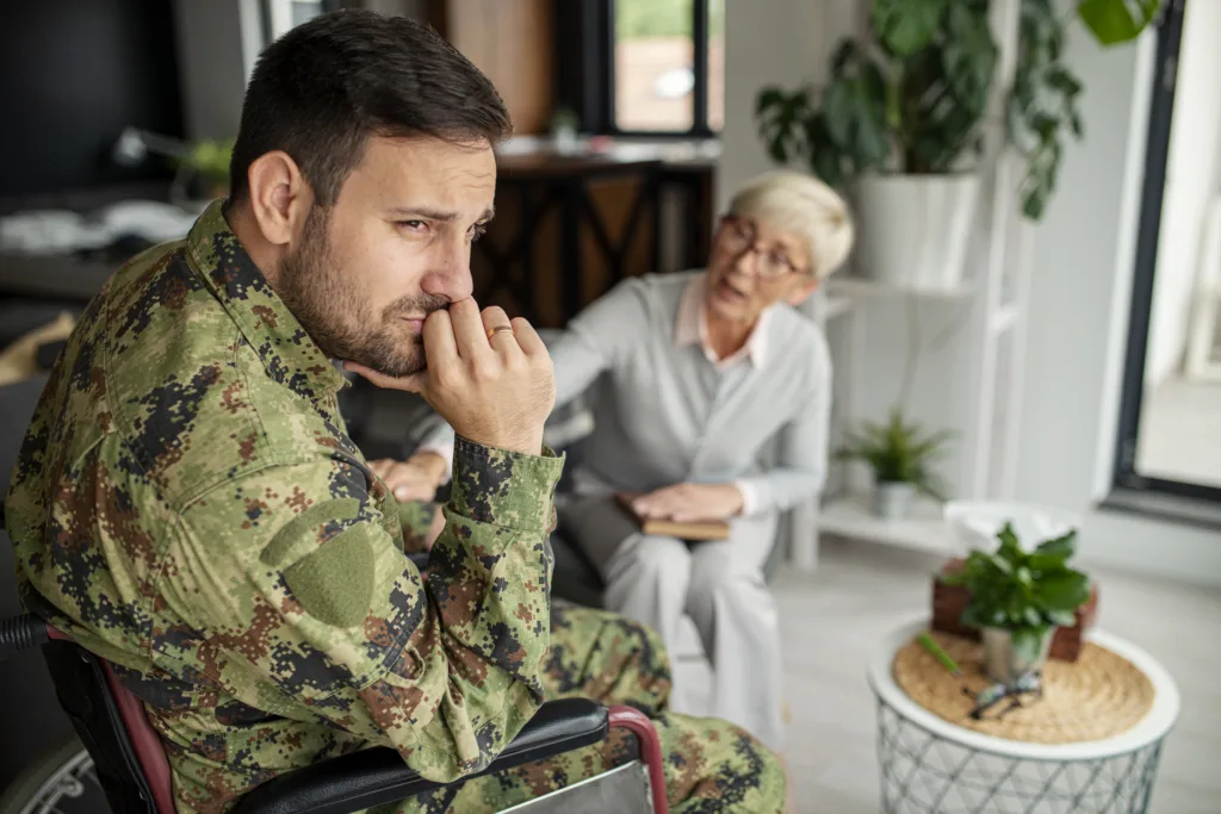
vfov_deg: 37.9
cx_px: 610
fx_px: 1187
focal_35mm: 35
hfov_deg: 54.4
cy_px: 407
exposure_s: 1/250
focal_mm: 35
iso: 200
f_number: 2
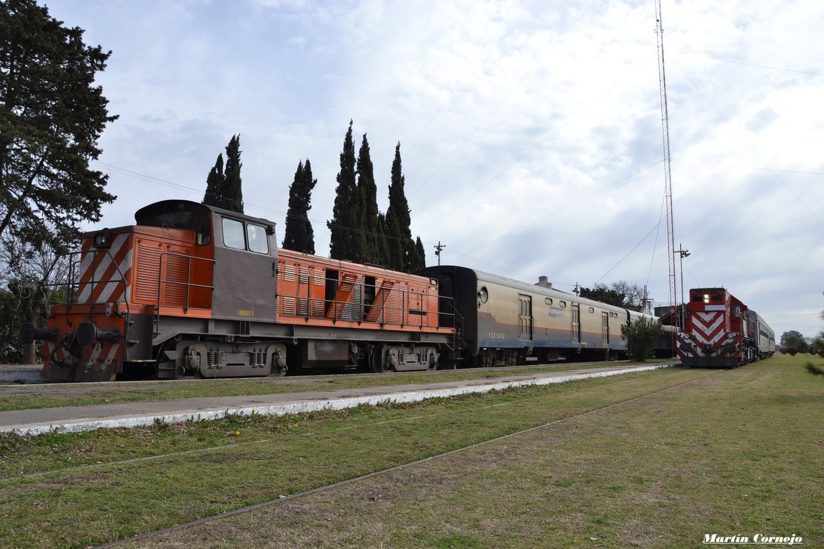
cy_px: 274
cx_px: 412
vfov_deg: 47.9
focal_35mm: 27
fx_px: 618
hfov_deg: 67.4
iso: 100
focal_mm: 18
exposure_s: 1/500
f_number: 5
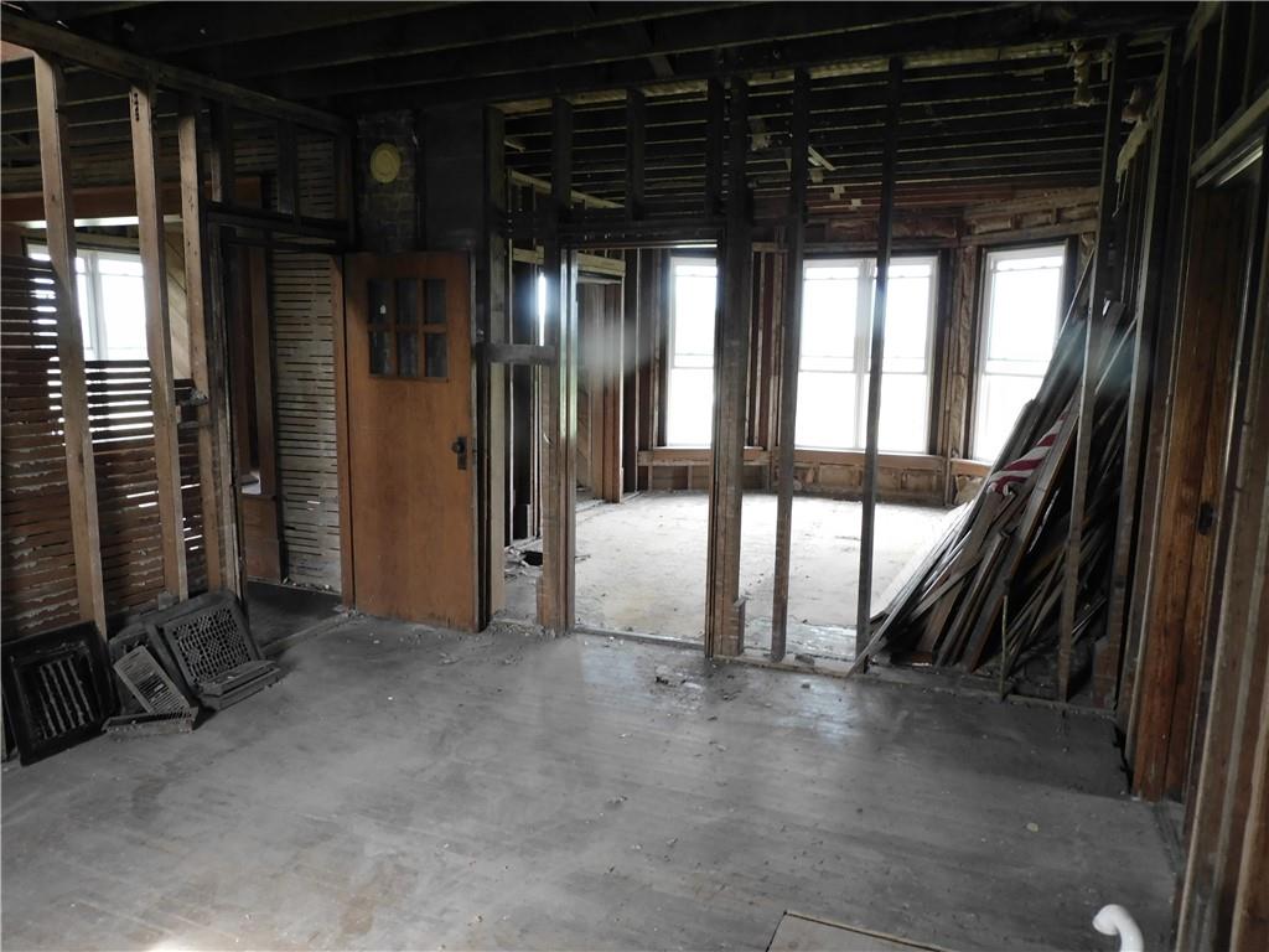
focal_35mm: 24
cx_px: 634
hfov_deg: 71.6
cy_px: 476
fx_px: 880
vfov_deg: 56.8
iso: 250
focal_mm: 4.3
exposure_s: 1/30
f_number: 3.3
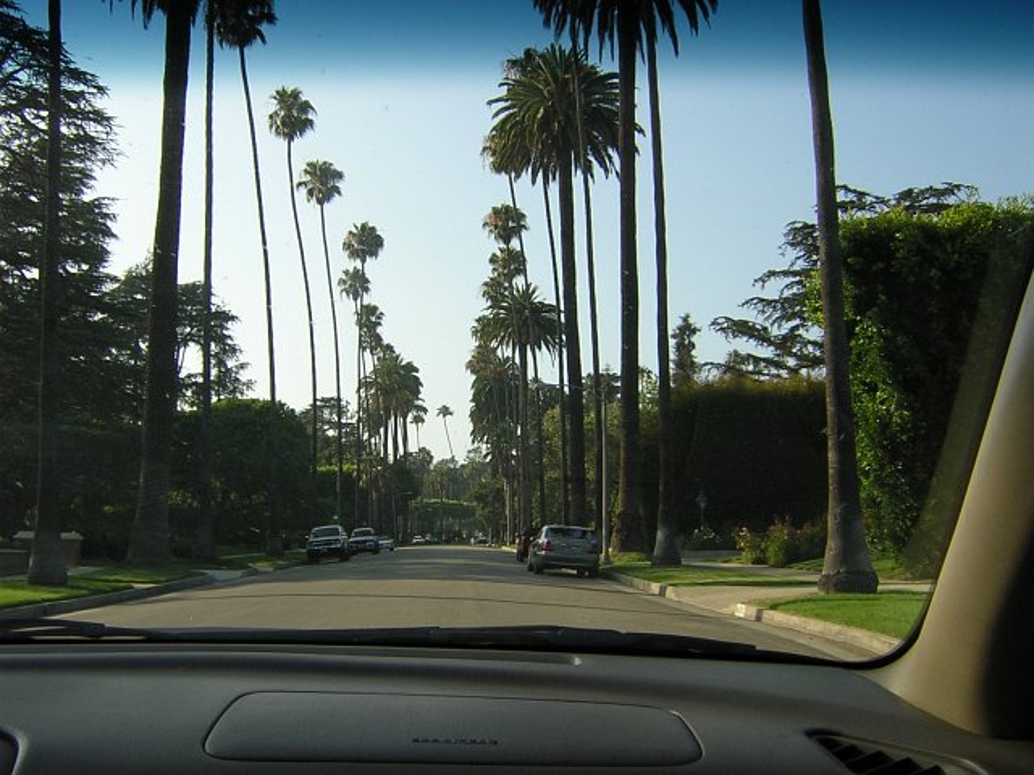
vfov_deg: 39.7
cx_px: 517
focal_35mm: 36
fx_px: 1075
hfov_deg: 51.4
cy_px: 388
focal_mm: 4.7
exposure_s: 1/175
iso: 100
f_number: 5.2
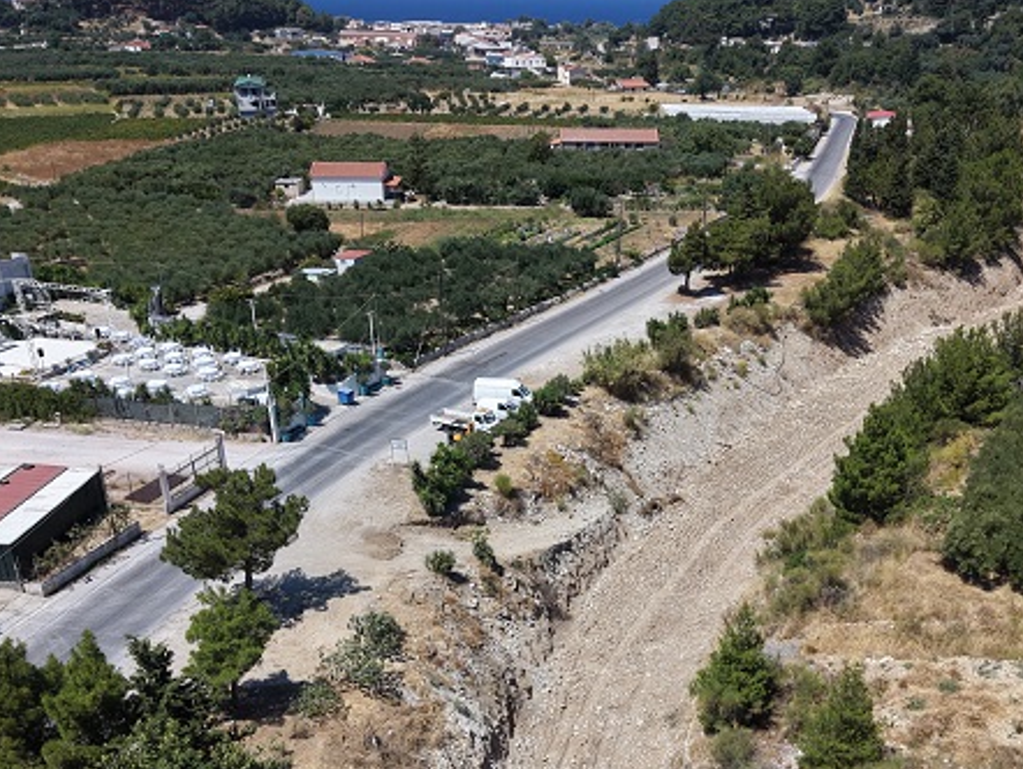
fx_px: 1124
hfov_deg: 48.8
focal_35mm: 38
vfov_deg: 36.6
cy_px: 603
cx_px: 581
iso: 130
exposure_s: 1/180
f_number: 1.8
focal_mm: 8.67
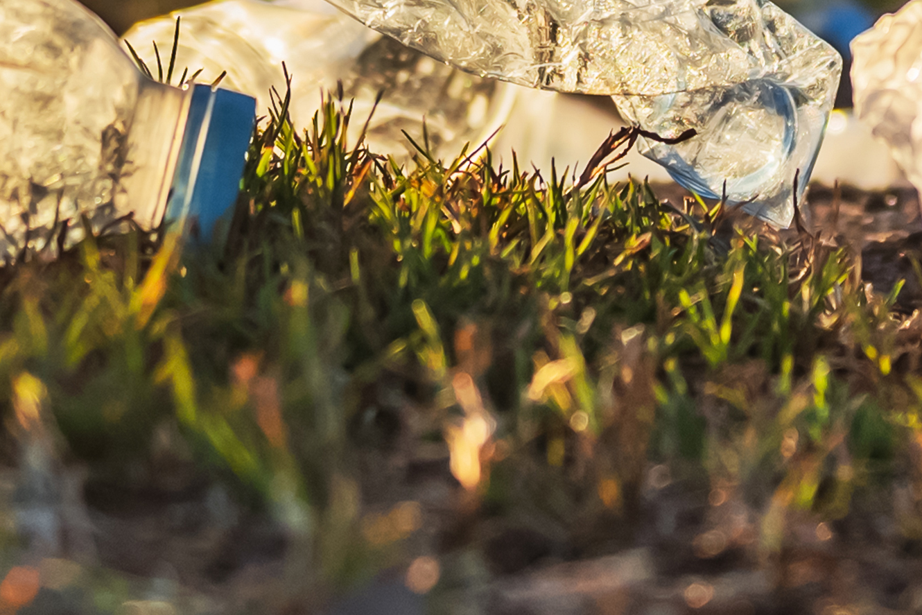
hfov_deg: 11.3
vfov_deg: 7.3
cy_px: -499
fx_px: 4664
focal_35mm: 182
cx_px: 690
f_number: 3.2
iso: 100
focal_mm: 29
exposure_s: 1/2500
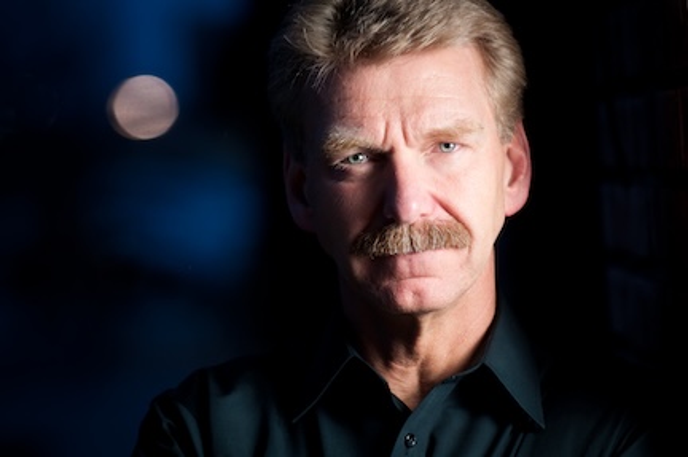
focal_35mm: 232
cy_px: 228
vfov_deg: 5.9
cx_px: 344
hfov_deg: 8.9
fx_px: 4438
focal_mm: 155
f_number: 3.5
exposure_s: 1/50
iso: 400
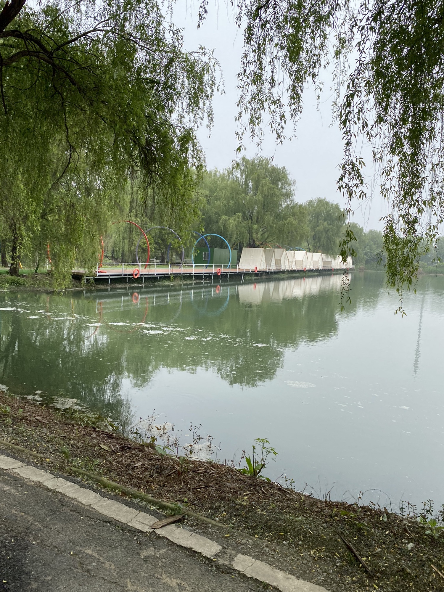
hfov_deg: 53.1
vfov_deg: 67.3
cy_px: 296
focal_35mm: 26
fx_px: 445
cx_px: 222
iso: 32
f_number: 1.8
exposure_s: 1/1678
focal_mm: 4.25
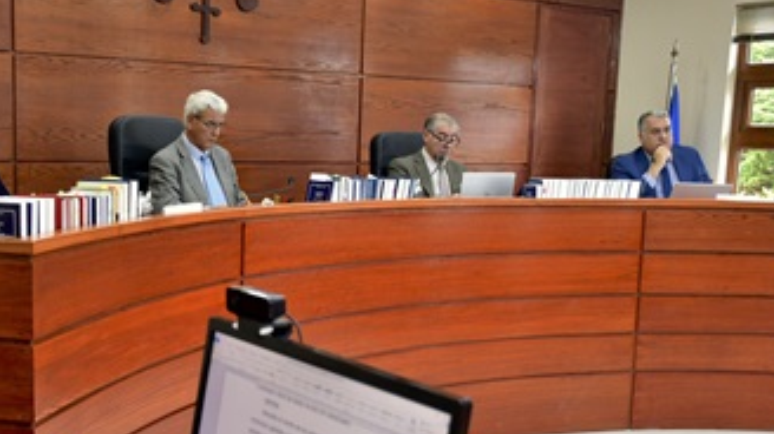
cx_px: 317
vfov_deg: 24.8
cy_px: 271
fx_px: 984
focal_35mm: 48
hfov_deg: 42.8
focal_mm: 24
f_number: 4
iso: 320
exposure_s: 1/50
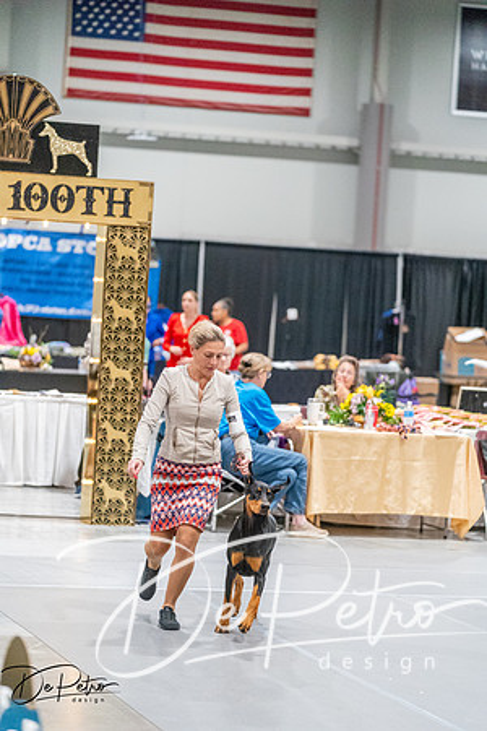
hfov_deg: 11.1
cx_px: 244
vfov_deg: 16.7
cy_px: 366
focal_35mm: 123
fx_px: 2496
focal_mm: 123
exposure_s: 1/500
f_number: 2.8
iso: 12800
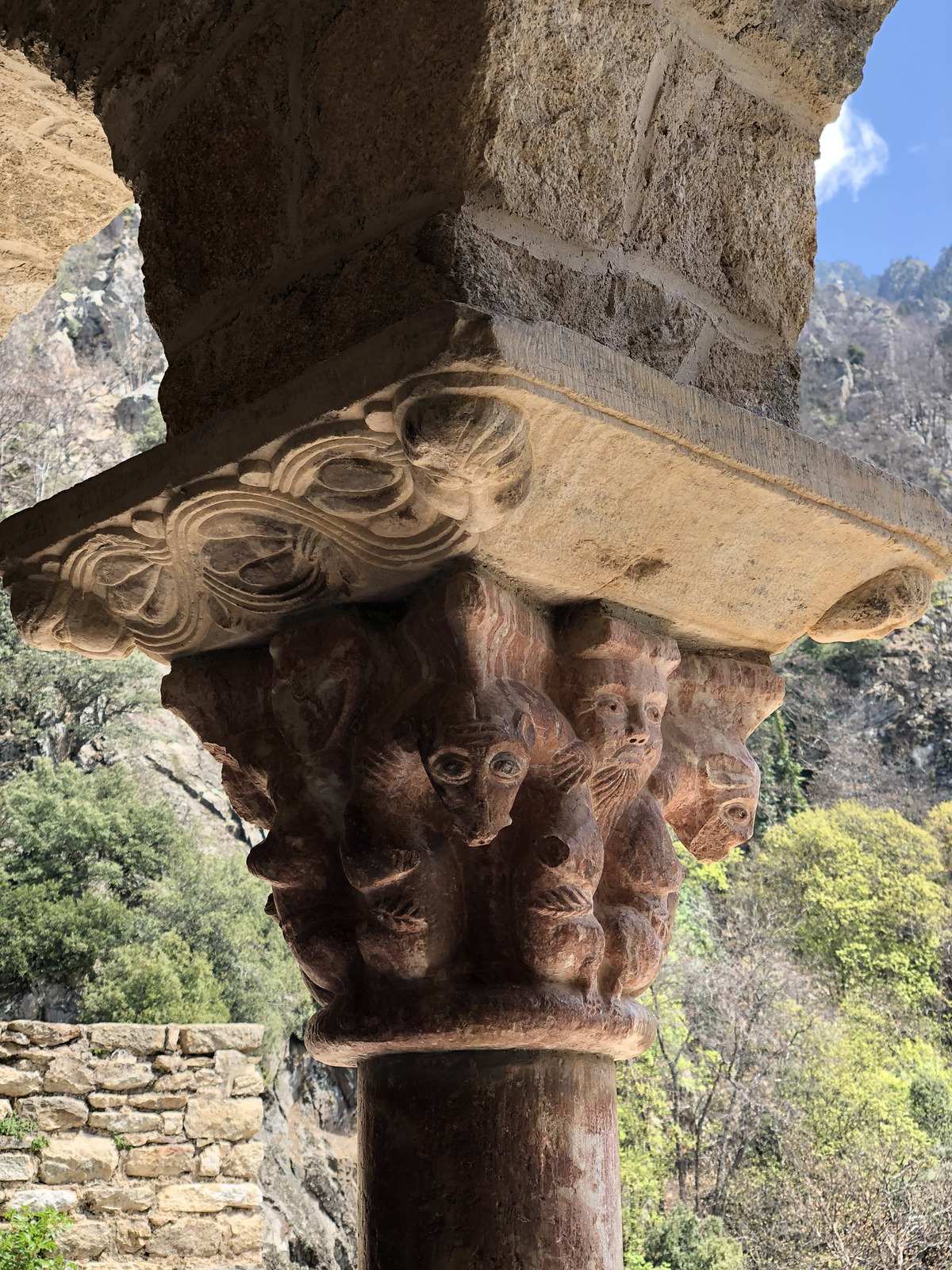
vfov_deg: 36.8
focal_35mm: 52
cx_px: 476
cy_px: 635
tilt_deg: +17.0
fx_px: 1907
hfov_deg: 28.0
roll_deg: +1.1
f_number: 2.4
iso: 16
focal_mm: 6
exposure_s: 1/177
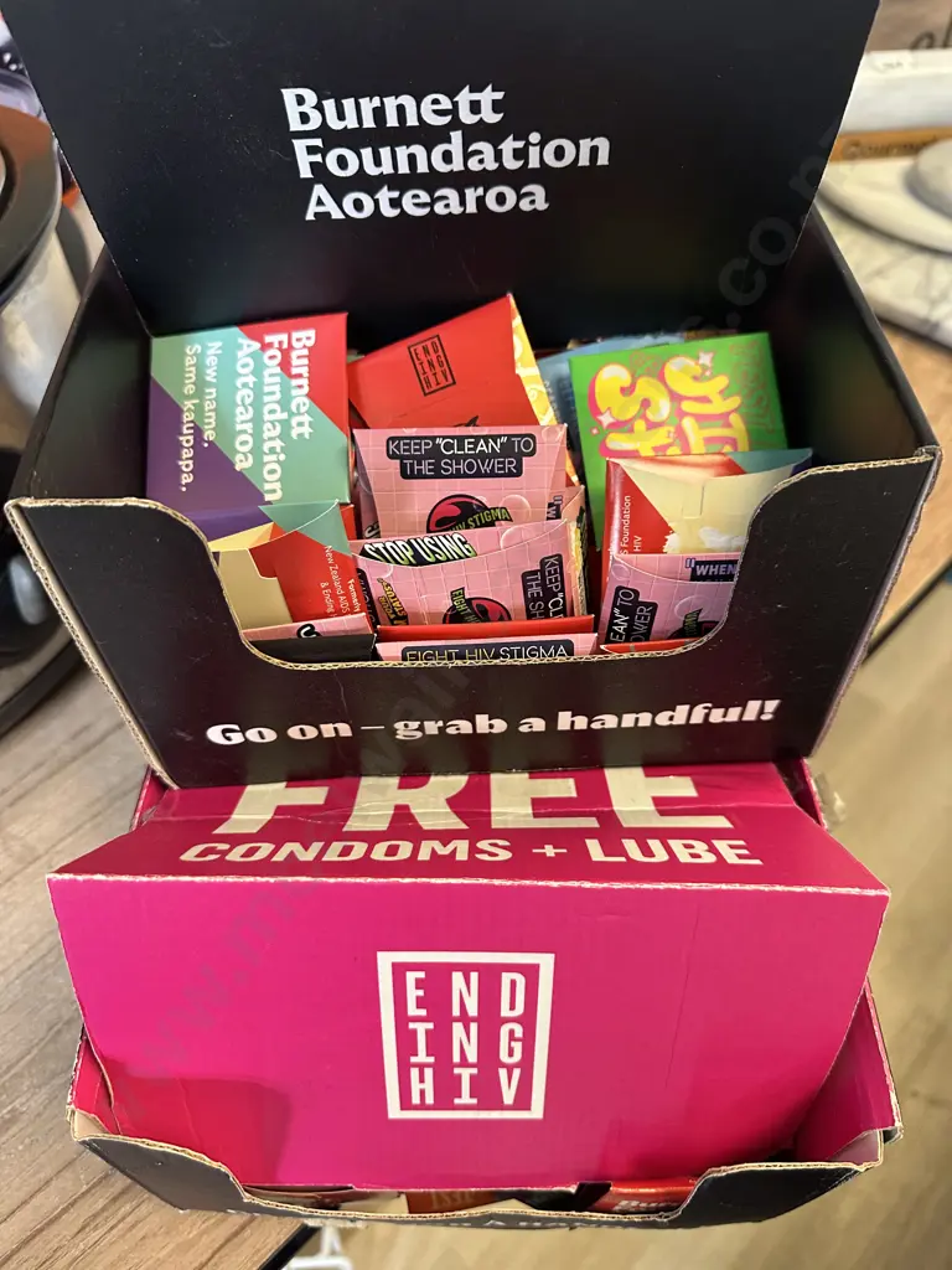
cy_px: 635
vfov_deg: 71.6
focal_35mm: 24
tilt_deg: -51.1
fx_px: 880
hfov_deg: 56.8
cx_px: 476
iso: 400
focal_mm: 6.86
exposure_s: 1/50
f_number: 1.78
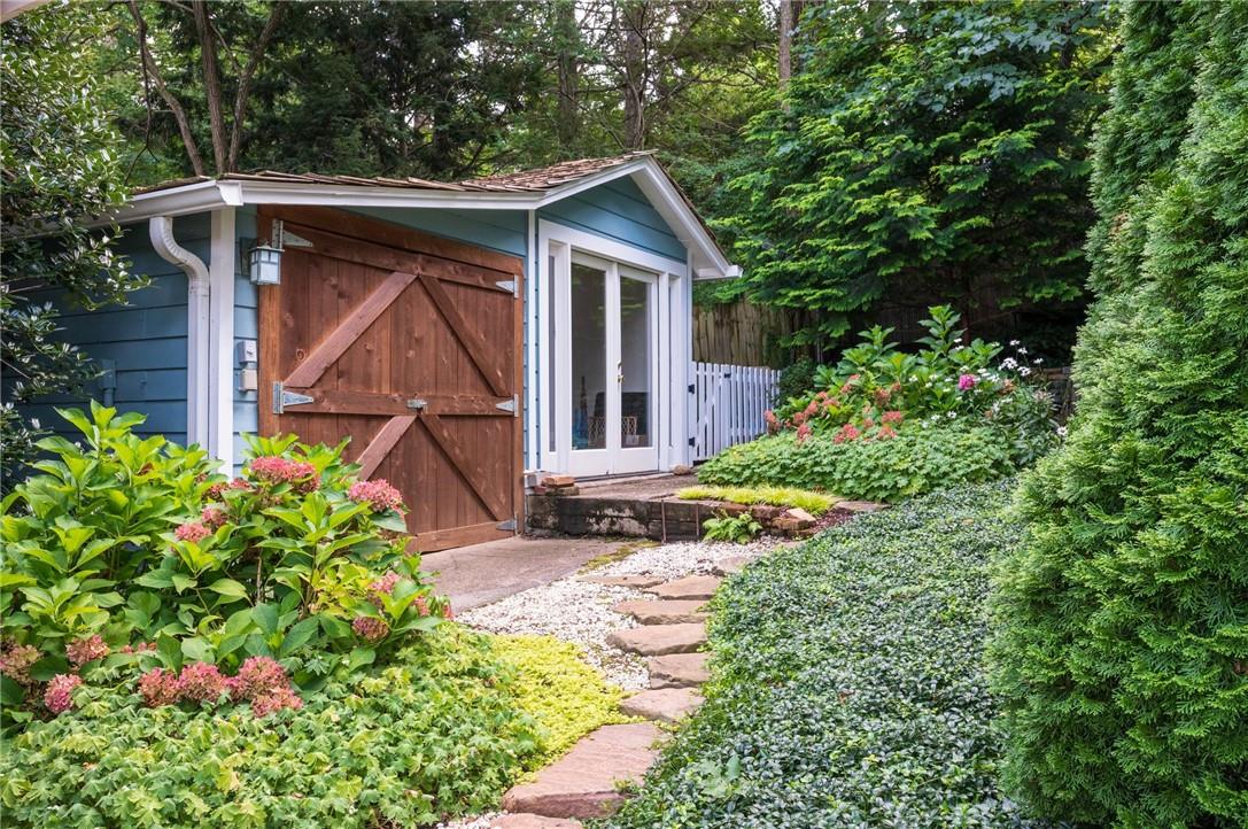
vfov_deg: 48.6
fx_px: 918
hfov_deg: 68.4
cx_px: 624
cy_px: 414
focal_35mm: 26
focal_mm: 26.5
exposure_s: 1/160
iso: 1250
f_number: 8
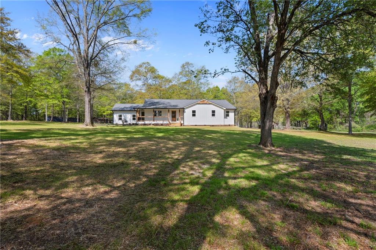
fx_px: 183
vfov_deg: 68.8
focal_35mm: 18
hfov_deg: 91.6
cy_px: 125
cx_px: 188
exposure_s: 1/50
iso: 100
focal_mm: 17.5
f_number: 8
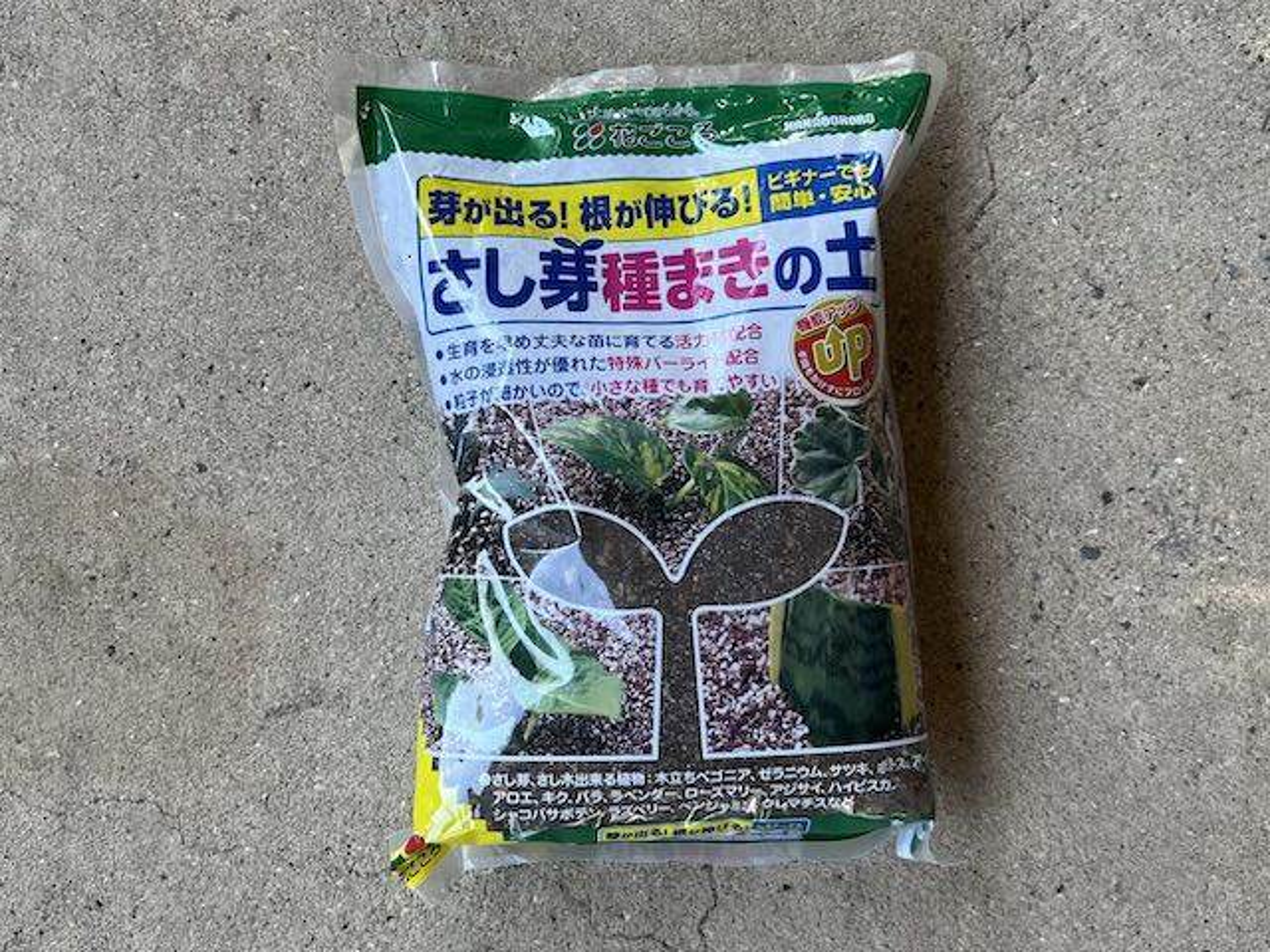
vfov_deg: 53.1
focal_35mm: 26
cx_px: 635
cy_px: 476
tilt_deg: -87.4
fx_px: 954
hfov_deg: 67.3
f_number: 1.5
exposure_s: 1/193
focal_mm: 5.7
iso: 40
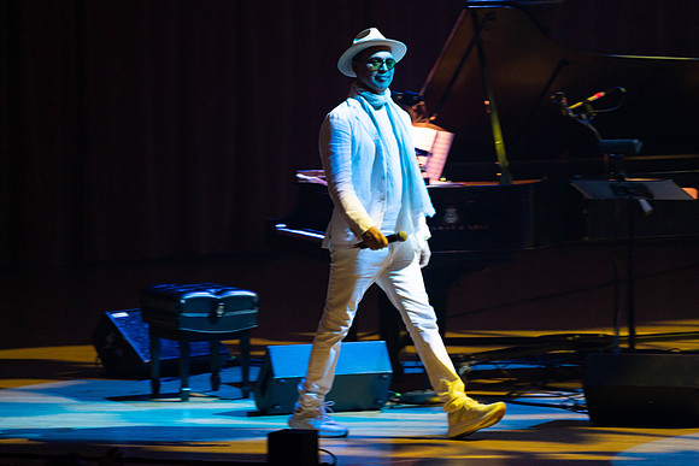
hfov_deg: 5.8
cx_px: 350
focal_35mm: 358
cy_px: 233
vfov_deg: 3.8
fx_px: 6952
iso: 2500
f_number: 5.6
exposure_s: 1/100
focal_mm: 358
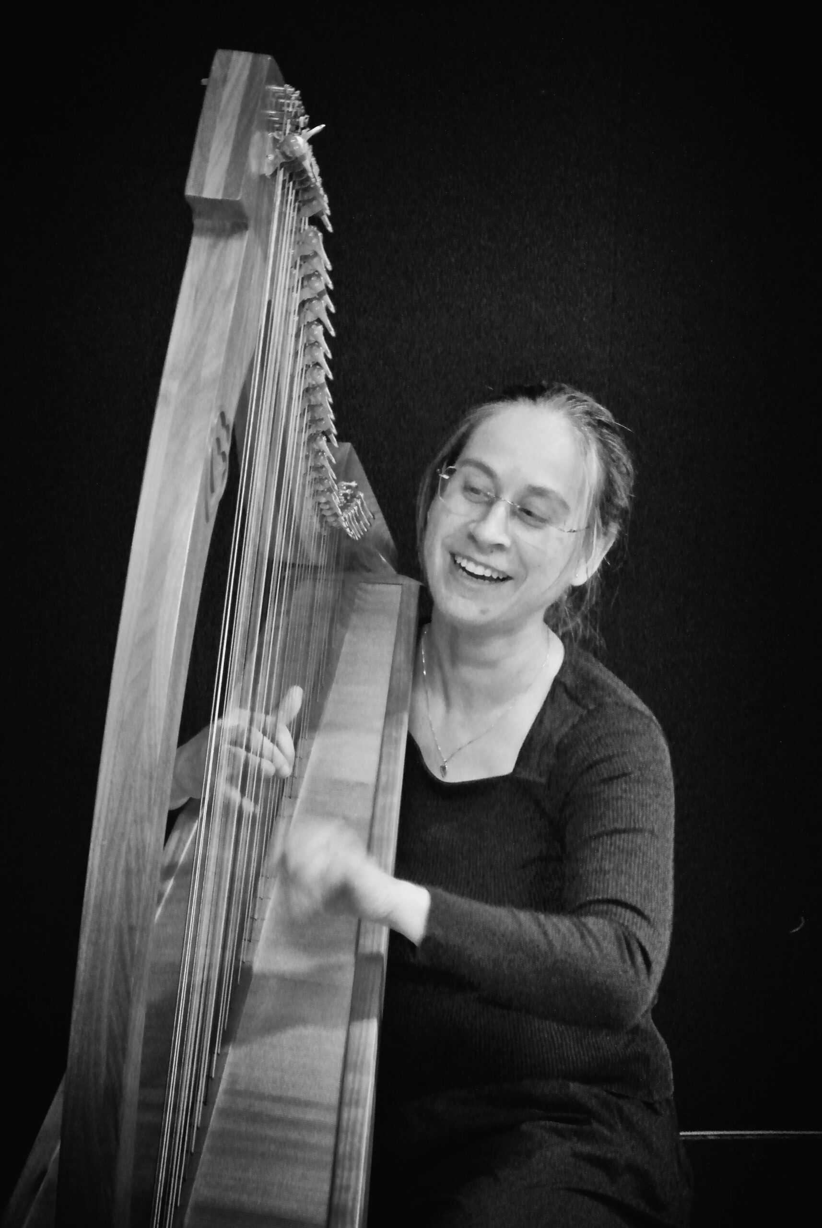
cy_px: 614
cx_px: 411
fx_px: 3517
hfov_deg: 13.3
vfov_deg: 19.8
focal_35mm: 103
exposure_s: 1/20
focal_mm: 38.5
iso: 6400
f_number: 3.8
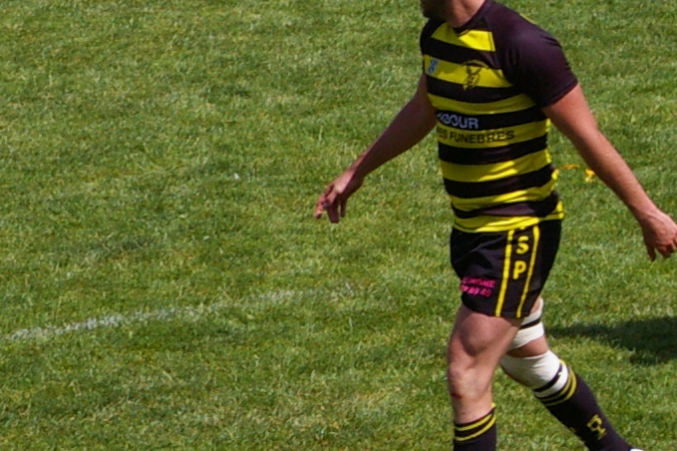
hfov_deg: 4.4
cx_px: -697
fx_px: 8740
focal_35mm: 465
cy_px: 242
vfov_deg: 3.0
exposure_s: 1/750
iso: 400
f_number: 11
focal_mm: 70
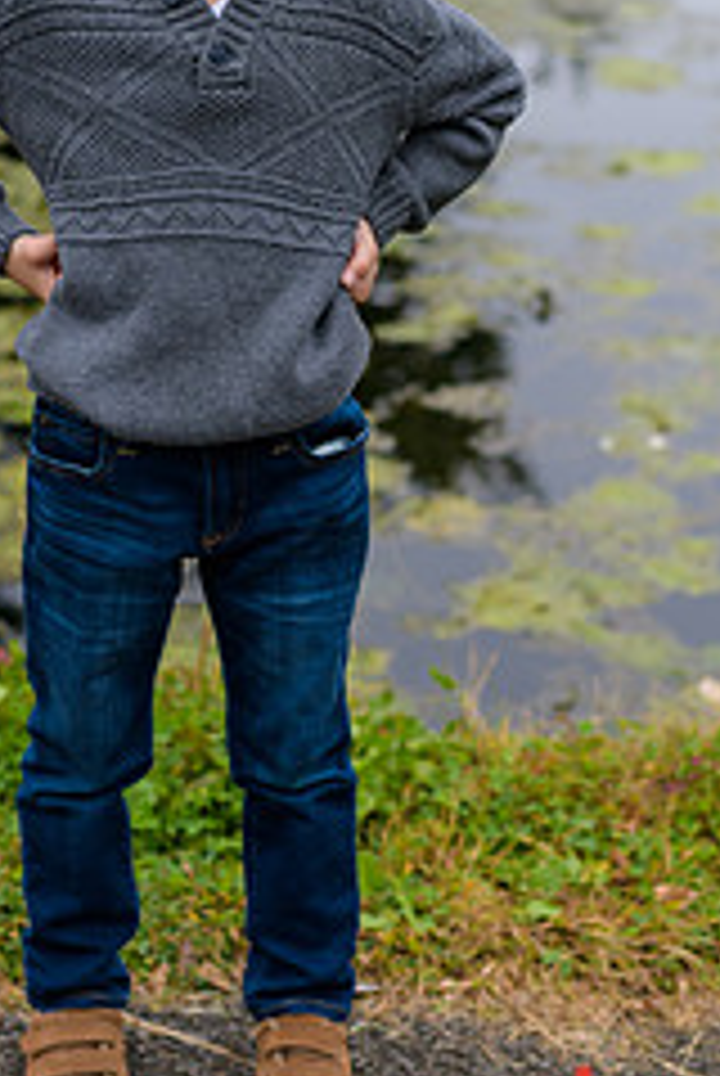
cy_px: 284
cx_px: 216
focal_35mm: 94
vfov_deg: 21.5
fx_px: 2812
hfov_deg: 14.6
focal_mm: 50
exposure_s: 1/400
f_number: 3.2
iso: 200
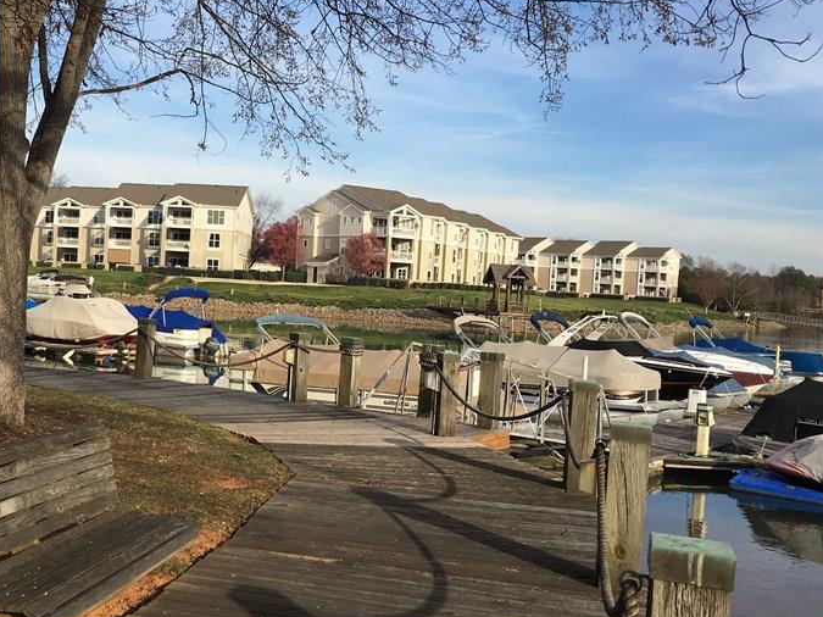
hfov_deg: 42.1
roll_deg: -4.3
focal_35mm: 44
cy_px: 317
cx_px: 249
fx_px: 1046
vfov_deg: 32.9
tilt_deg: +0.3
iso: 25
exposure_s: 1/1282
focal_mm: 4.15
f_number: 2.2
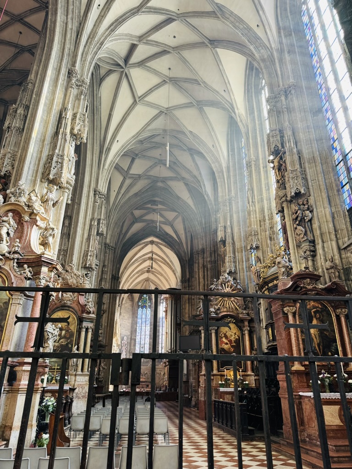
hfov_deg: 56.8
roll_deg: -0.8
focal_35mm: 24
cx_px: 176
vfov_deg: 71.6
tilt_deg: +24.6
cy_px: 234
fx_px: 325
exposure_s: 1/71
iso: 200
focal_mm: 6.86
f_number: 1.78
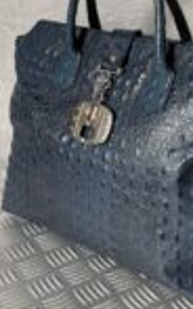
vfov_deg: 32.6
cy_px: 64
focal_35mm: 61
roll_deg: +1.2
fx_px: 513
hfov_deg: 21.3
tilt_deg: -14.8
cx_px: 125
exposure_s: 1/119
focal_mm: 6.76
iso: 200
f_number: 1.78
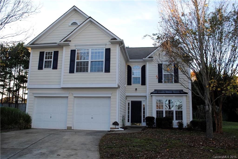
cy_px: 80
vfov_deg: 43.7
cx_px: 119
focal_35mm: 30
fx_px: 198
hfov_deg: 61.9
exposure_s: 1/160
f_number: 6.3
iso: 200
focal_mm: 20
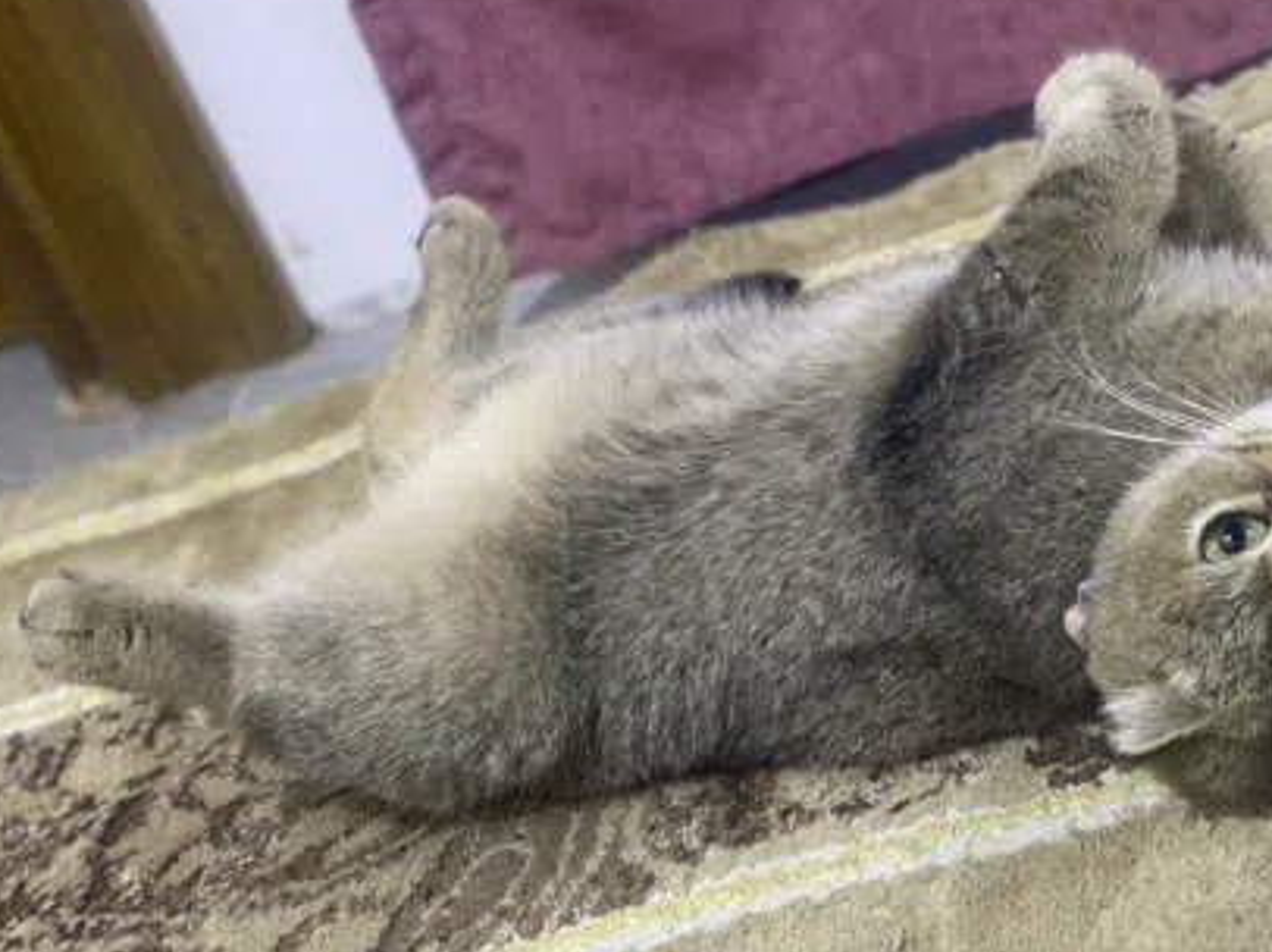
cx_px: 931
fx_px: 3011
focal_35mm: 82
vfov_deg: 17.9
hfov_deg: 23.6
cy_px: 604
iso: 320
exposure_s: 1/33
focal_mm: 6
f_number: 2
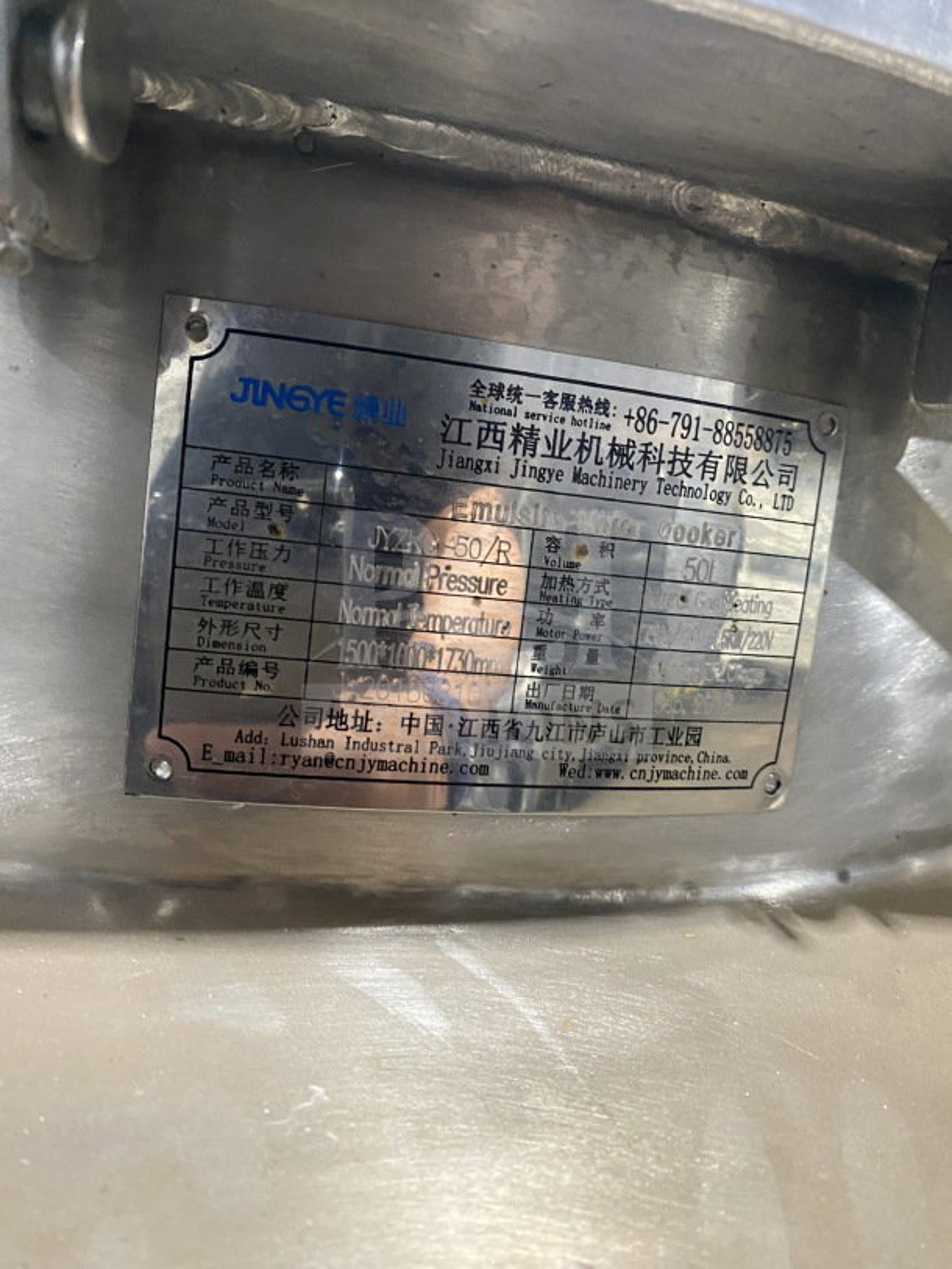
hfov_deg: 54.9
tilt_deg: -5.2
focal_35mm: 25
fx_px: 916
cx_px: 476
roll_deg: -6.9
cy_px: 634
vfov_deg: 69.4
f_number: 1.8
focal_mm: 4.25
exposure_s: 1/55
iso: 500
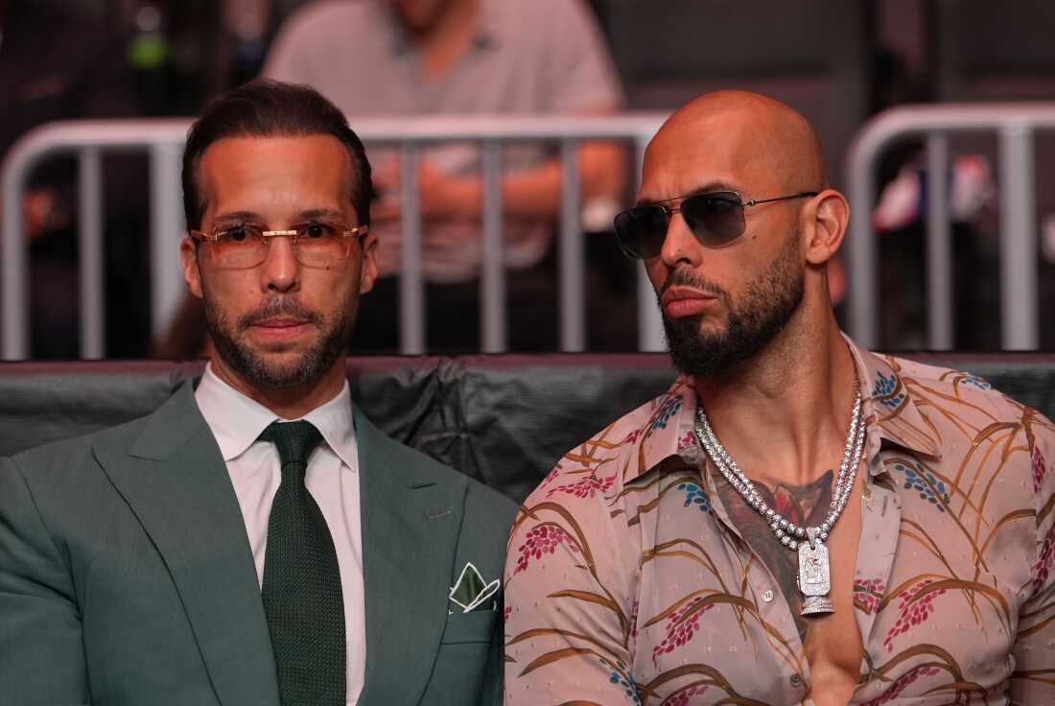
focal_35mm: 138
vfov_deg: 10.0
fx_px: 4048
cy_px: 353
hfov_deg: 14.8
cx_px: 528
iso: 1000
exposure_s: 1/500
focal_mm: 92
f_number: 2
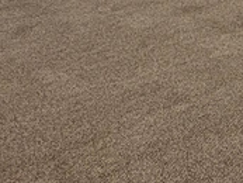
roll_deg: +0.6
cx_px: 341
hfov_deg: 20.8
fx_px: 583
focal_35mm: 83
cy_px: -191
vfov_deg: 14.5
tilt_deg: -1.7
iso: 200
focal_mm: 2.22
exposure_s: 1/120
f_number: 2.2
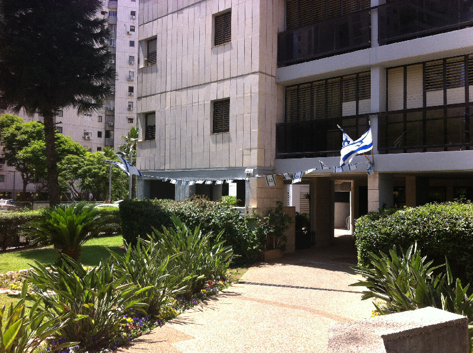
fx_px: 477
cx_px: 236
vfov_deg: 40.6
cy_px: 176
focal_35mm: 35
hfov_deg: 52.7
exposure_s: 1/628
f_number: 2.8
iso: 80
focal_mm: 3.85
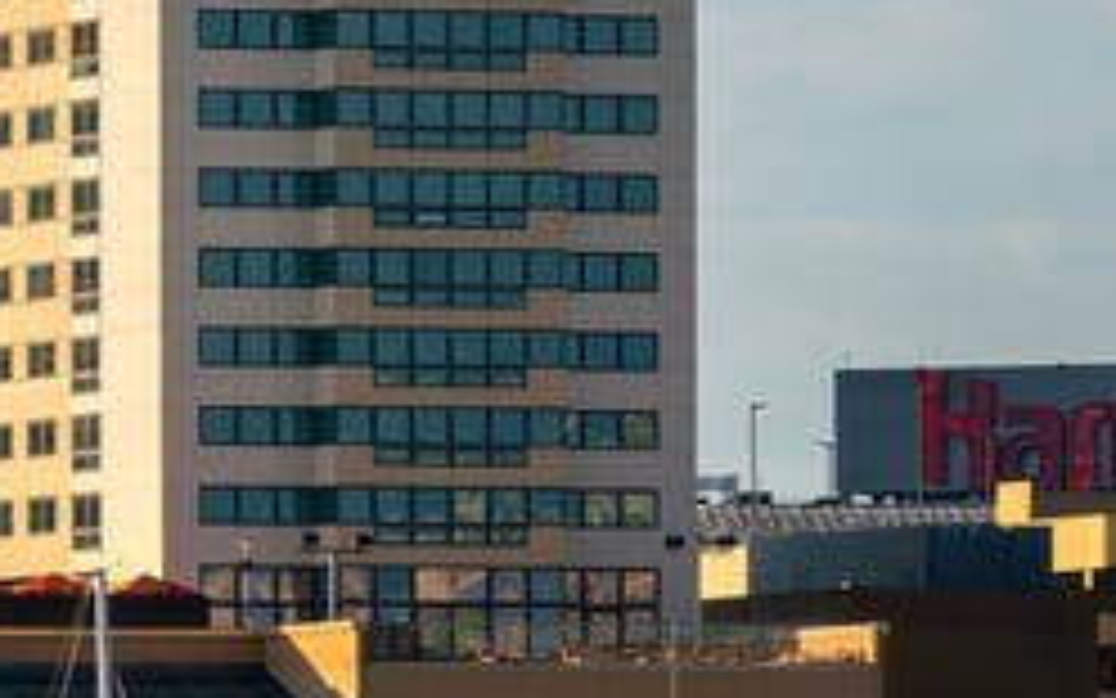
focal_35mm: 676
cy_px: -302
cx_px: -382
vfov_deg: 1.9
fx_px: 20560
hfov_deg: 3.1
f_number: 6.3
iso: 100
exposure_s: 1/320
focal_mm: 137
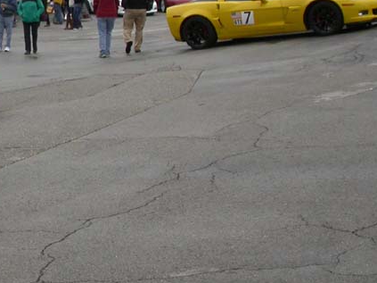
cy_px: -7
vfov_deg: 15.7
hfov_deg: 20.1
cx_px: -70
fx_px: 1002
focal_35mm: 92
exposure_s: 1/266
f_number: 6
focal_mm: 7.85
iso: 100
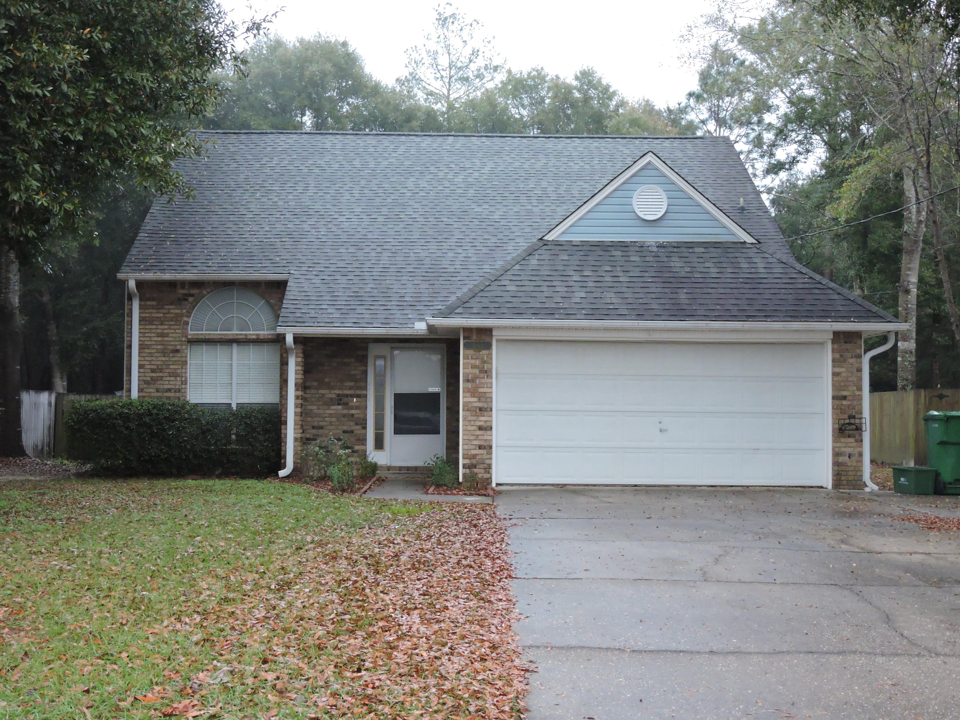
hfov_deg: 42.1
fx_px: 1248
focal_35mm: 45
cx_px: 480
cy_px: 360
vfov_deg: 32.2
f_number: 4
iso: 800
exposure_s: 1/20
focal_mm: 8.1
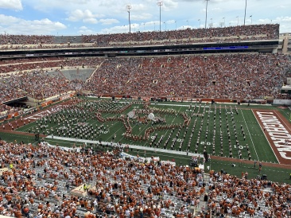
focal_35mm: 24
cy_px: 109
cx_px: 146
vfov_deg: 56.8
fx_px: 202
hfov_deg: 71.6
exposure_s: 1/2660
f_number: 1.78
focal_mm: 6.86
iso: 80
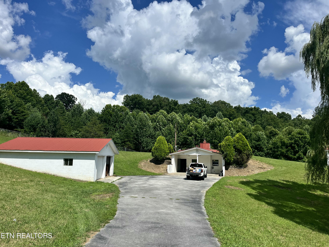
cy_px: 124
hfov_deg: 67.3
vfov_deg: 53.1
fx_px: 247
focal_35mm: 26
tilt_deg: +5.6
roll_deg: -0.9
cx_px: 164
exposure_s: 1/6494
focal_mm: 5.1
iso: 50
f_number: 1.6
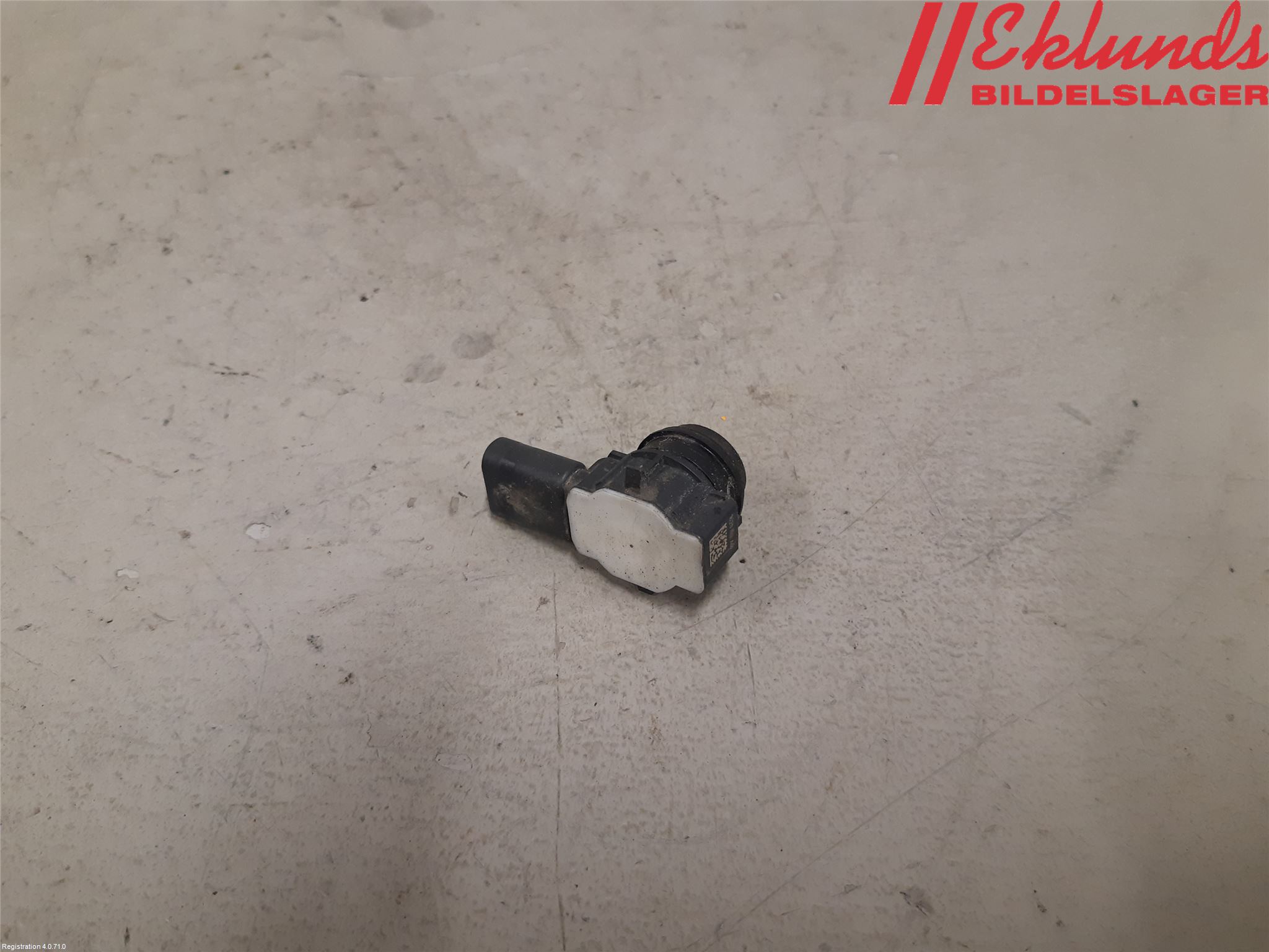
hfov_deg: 67.3
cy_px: 476
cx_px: 634
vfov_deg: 53.1
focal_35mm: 26
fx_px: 953
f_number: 1.7
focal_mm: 3.93
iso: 160
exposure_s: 1/50
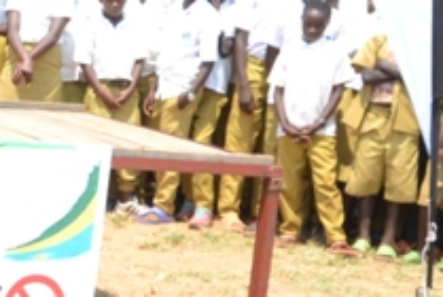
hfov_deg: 14.1
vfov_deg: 10.6
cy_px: 220
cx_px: -341
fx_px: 1590
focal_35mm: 129
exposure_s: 1/1250
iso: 800
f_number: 5.6
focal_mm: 18
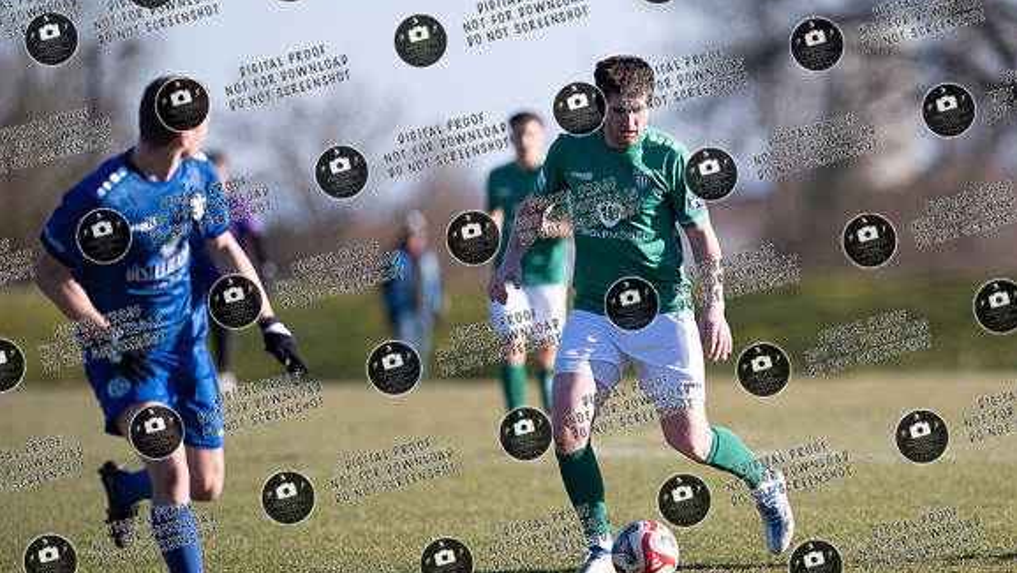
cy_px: 314
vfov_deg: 2.8
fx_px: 11734
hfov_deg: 5.0
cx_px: 702
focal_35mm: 435
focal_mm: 300
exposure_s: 1/1600
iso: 160
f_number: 3.2
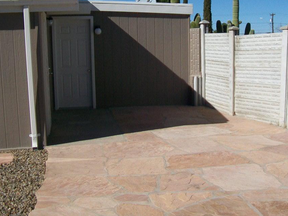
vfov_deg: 28.6
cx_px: 160
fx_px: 424
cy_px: 115
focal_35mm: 51
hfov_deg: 37.4
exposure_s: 1/800
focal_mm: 6.1
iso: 64
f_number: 4.9
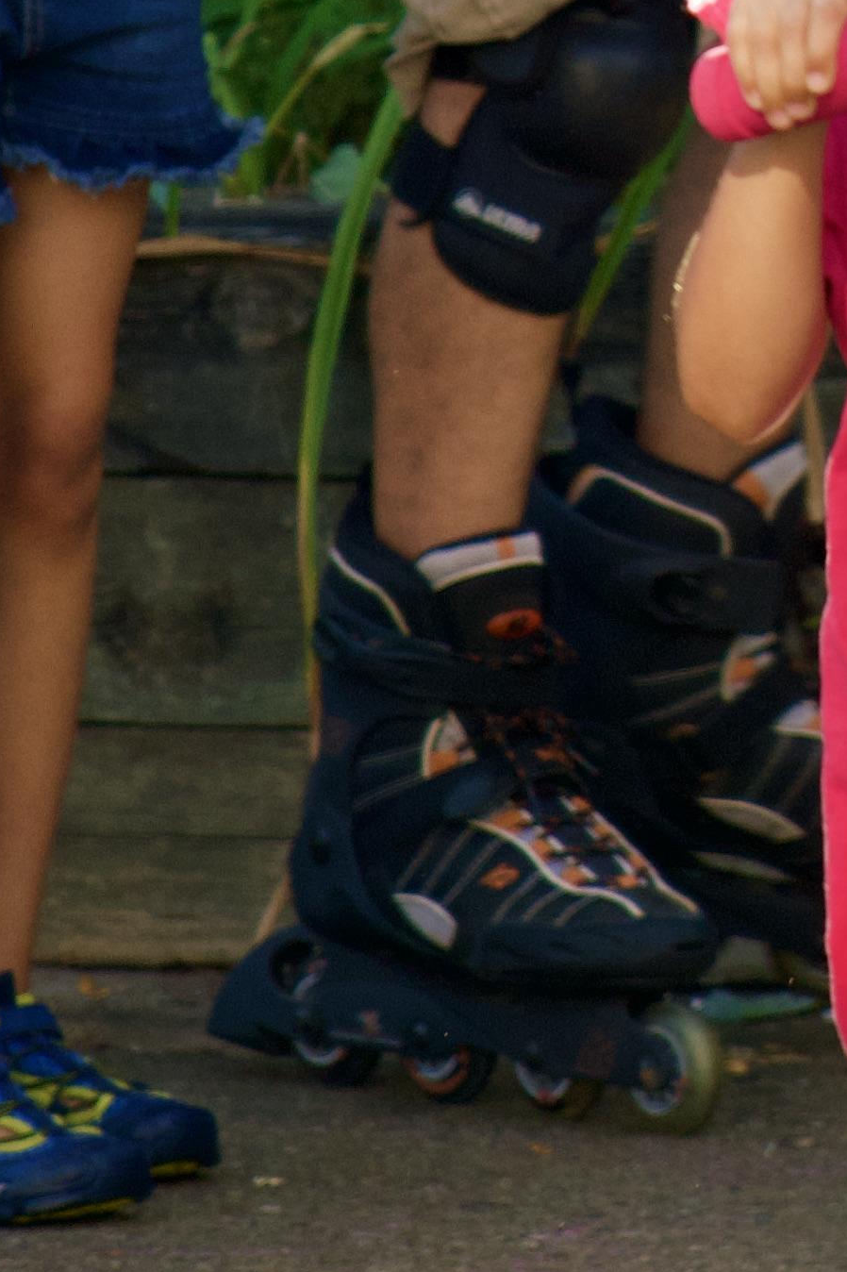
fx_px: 13840
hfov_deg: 3.5
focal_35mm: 392
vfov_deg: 5.2
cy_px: -51
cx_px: 1166
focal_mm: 105
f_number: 4
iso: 320
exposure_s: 1/250
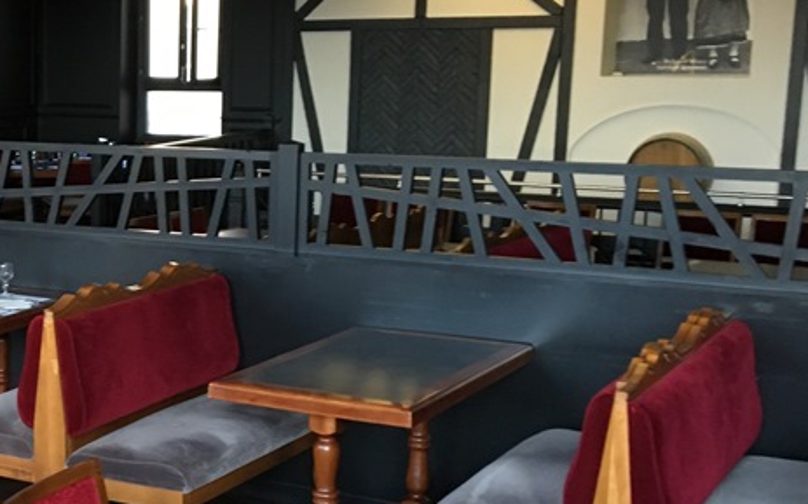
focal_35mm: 68
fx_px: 1497
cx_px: -19
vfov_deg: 19.1
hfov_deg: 28.2
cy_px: 326
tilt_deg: -9.3
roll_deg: +0.1
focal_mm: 4.15
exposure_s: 1/33
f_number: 2.2
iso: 160
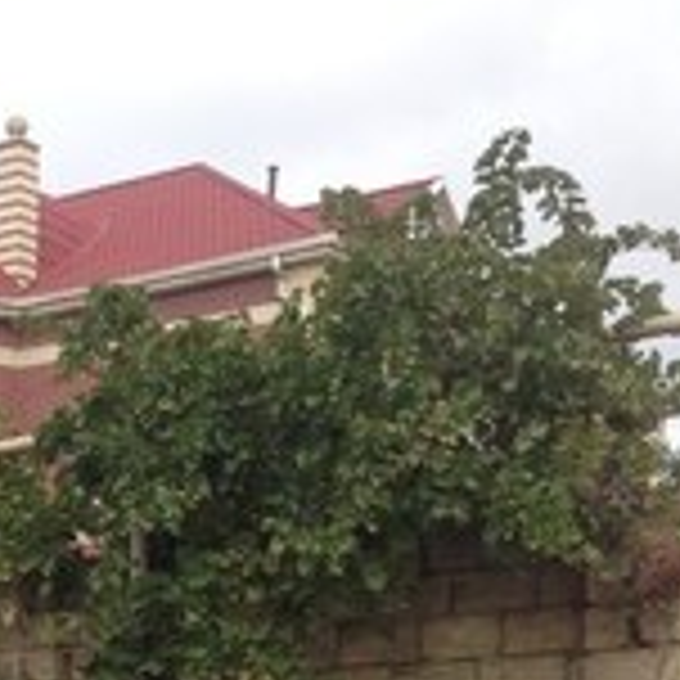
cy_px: 973
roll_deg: +0.0
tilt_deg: +2.1
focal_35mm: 96
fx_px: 2134
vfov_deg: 16.7
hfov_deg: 17.3
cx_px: -144
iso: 50
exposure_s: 1/695
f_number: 2.4
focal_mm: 4.12
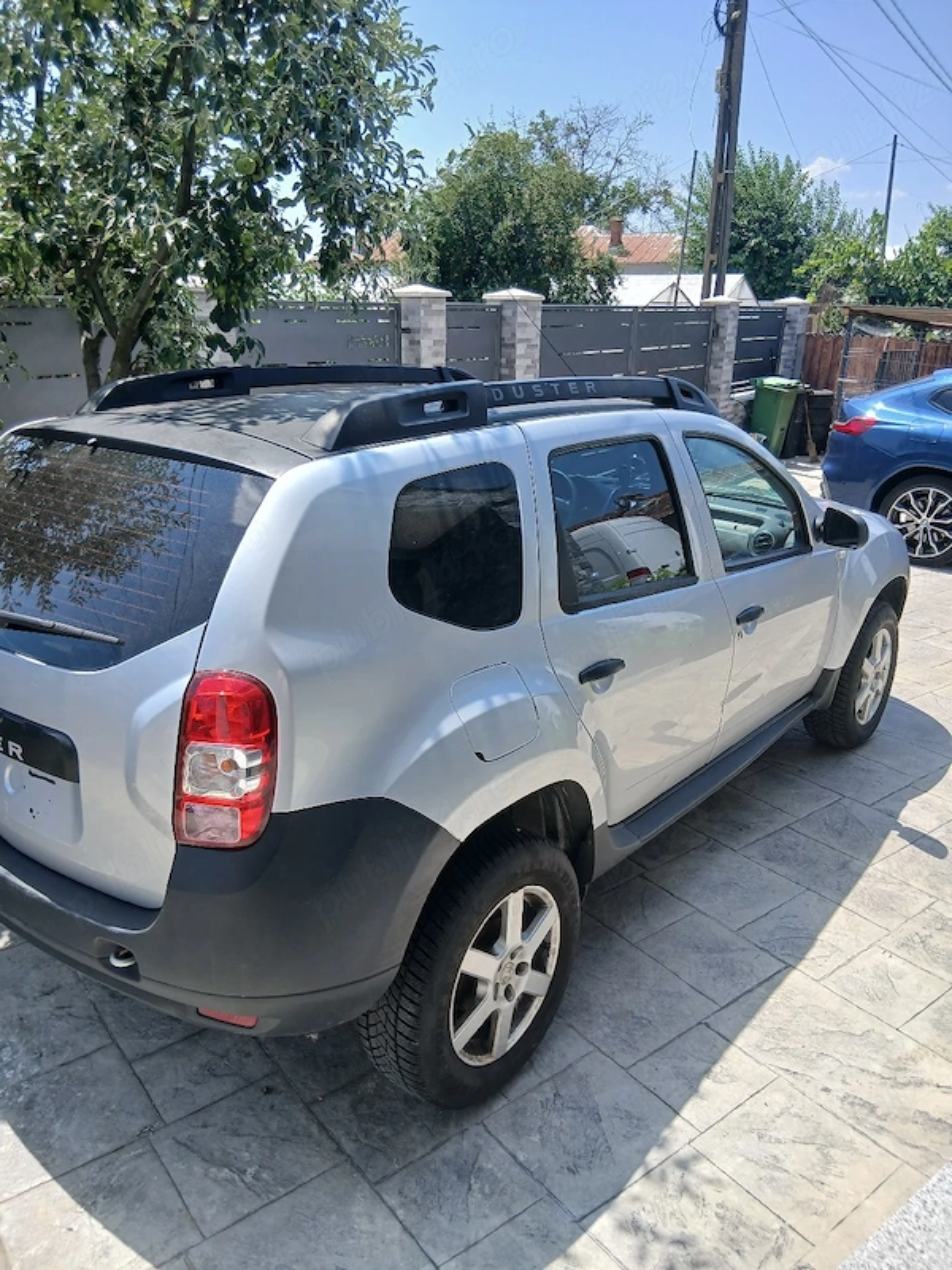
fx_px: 953
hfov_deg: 53.1
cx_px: 476
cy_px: 635
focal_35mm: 26
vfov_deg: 67.3
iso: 20
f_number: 1.8
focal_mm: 3.98
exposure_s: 1/294
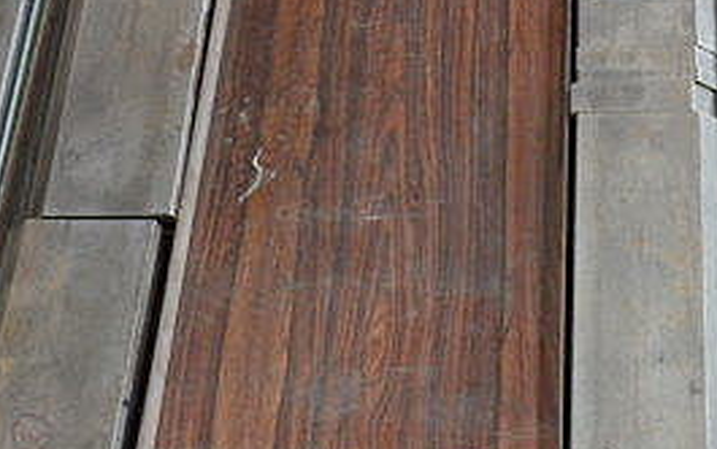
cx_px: 663
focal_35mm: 64
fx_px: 1251
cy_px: 224
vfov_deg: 20.3
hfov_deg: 30.4
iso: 200
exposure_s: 1/30
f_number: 3
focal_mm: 4.5
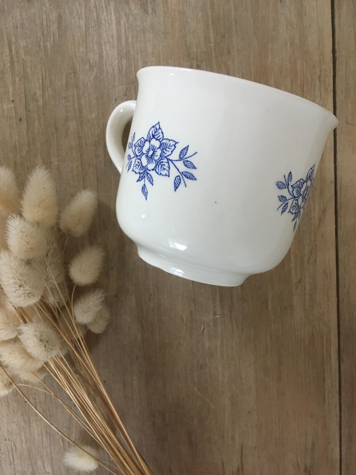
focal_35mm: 29
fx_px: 398
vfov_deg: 61.7
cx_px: 178
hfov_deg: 48.2
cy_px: 238
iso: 160
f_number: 2.2
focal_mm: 4.15
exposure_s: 1/33
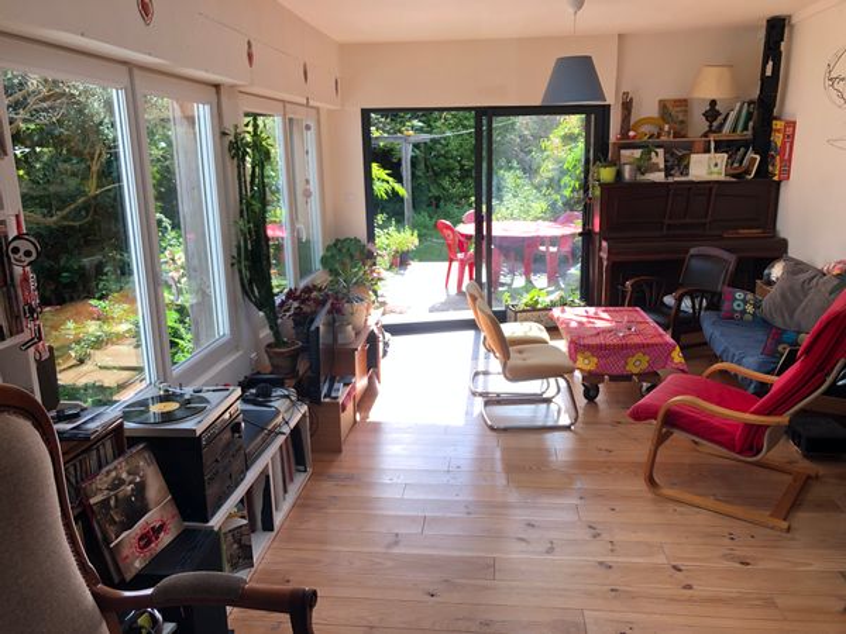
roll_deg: +2.5
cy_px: 317
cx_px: 423
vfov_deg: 49.7
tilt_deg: -12.0
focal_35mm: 28
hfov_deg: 63.4
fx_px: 684
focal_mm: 3.99
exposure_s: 1/120
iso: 32
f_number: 1.8
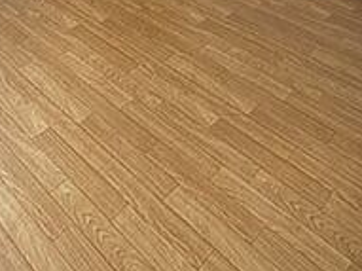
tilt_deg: -15.4
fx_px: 491
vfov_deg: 23.8
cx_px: 182
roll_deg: +1.7
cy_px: -146
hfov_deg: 40.5
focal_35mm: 47
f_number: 2.2
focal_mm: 2.22
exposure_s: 1/99
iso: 40
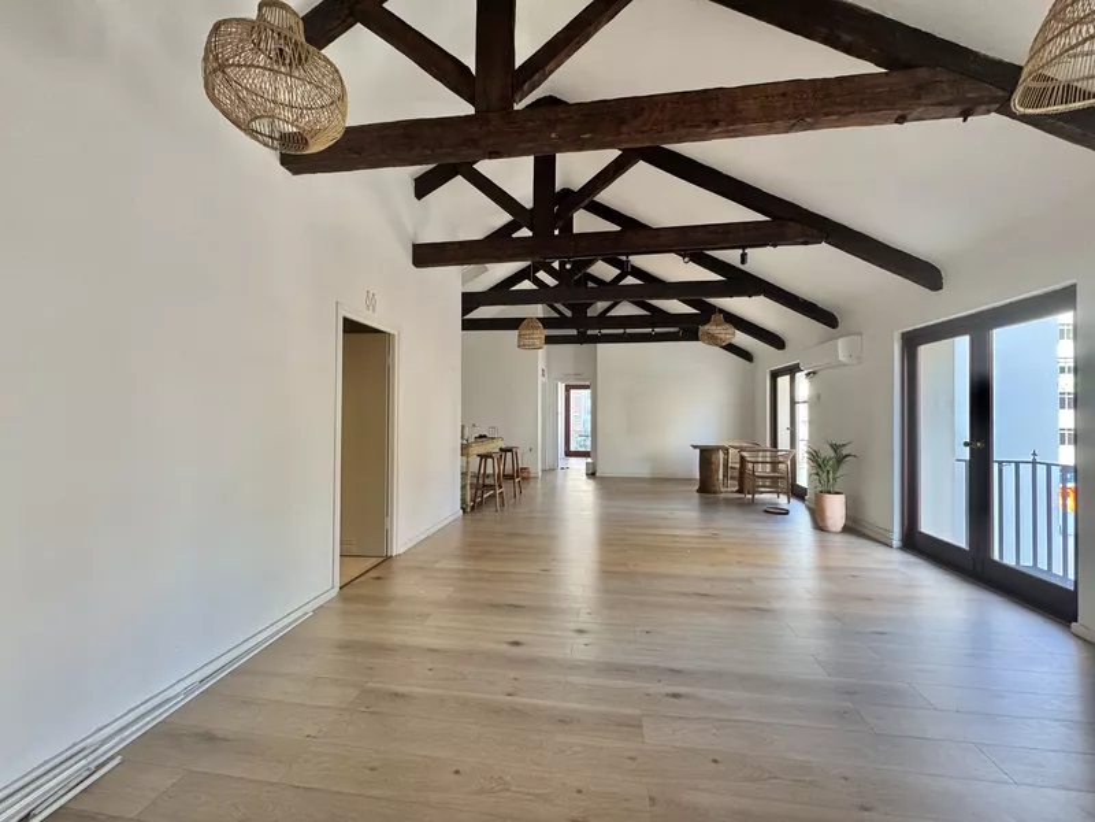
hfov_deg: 102.1
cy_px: 411
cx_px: 548
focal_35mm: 14
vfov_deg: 85.7
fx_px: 443
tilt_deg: -0.7
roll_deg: -0.1
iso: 200
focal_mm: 2.22
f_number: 2.2
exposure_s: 1/99
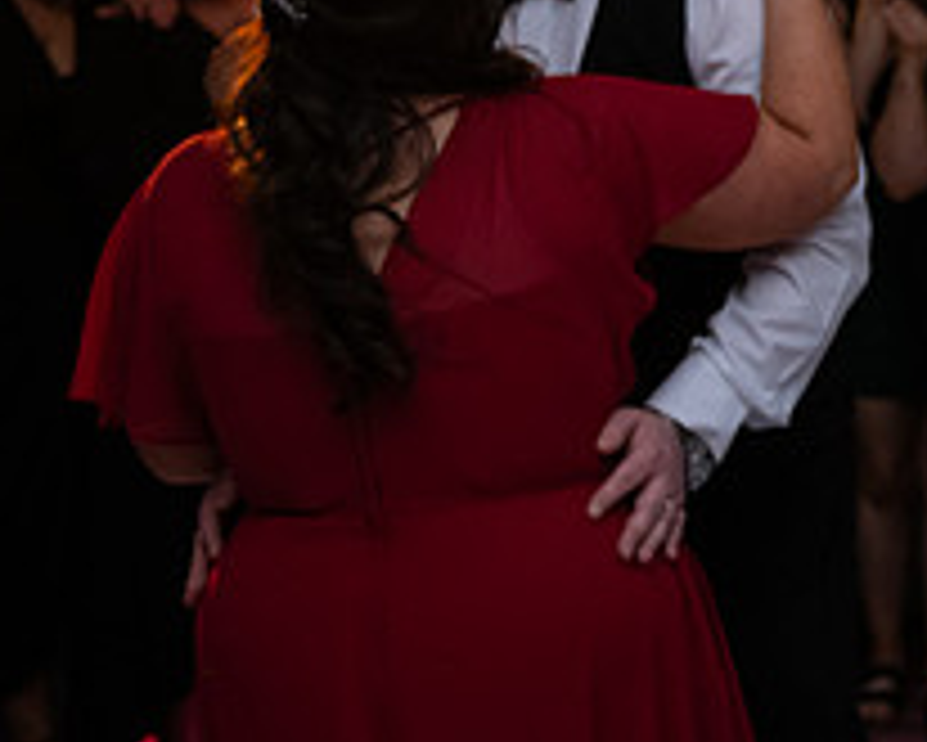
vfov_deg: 13.9
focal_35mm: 111
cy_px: 209
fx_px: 3047
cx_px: 1292
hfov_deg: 16.1
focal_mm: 42
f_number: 3.5
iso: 1250
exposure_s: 1/160
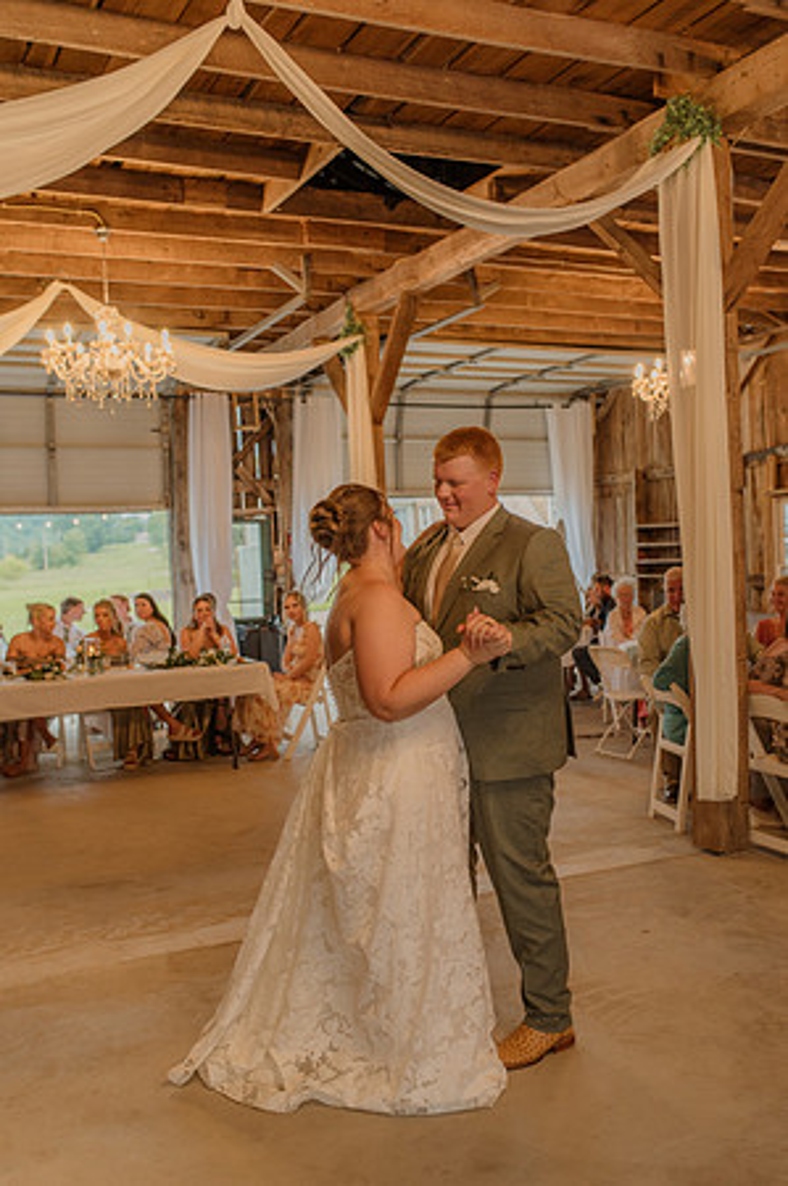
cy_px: 593
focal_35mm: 35
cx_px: 394
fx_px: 1152
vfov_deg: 54.5
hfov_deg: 37.8
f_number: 2.5
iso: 640
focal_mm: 35
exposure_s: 1/200
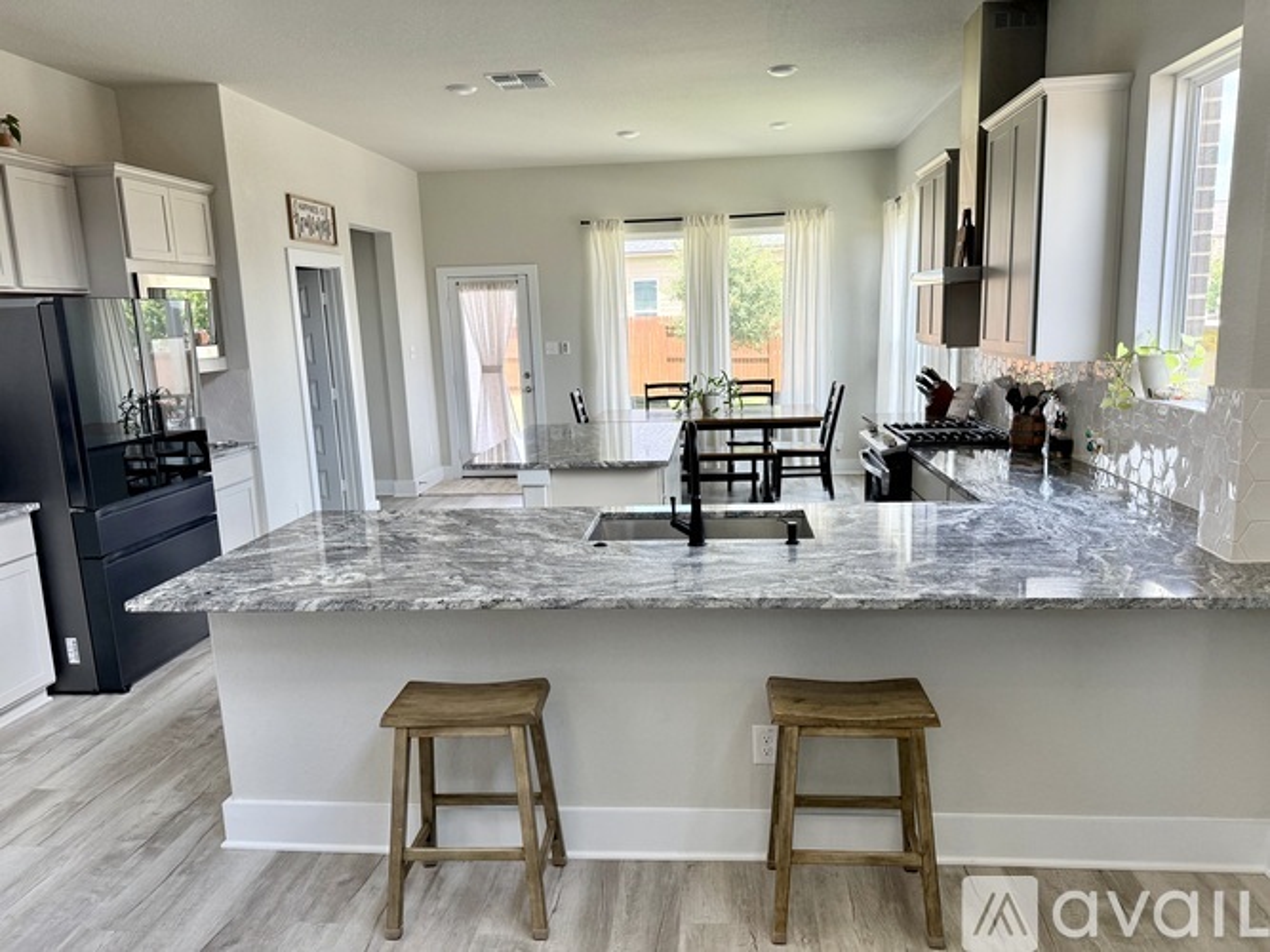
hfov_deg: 71.6
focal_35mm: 24
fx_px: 880
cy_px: 476
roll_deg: +1.9
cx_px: 635
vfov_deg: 56.8
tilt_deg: -10.8
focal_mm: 6.76
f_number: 1.78
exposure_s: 1/234
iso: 125
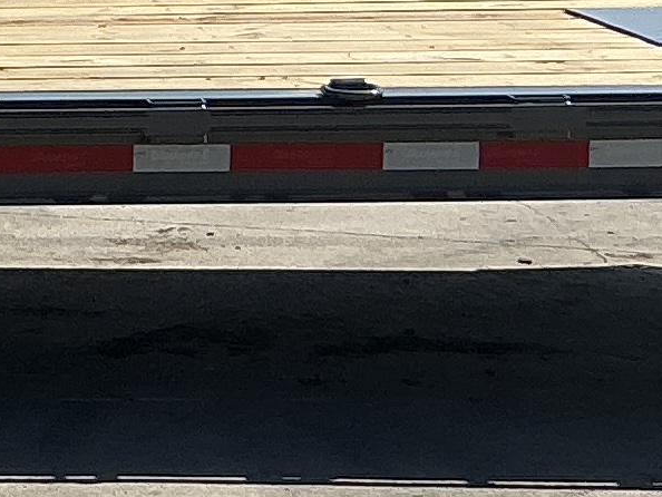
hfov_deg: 10.0
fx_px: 3635
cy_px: 123
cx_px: -439
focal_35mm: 190
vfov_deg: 7.8
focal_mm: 3
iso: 25
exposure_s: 1/2538
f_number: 1.8
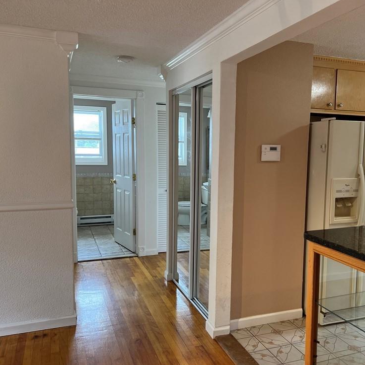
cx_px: 214
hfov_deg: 50.9
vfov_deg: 51.1
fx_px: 382
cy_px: 188
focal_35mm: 32
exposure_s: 1/120
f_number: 1.5
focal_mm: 5.7
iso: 125
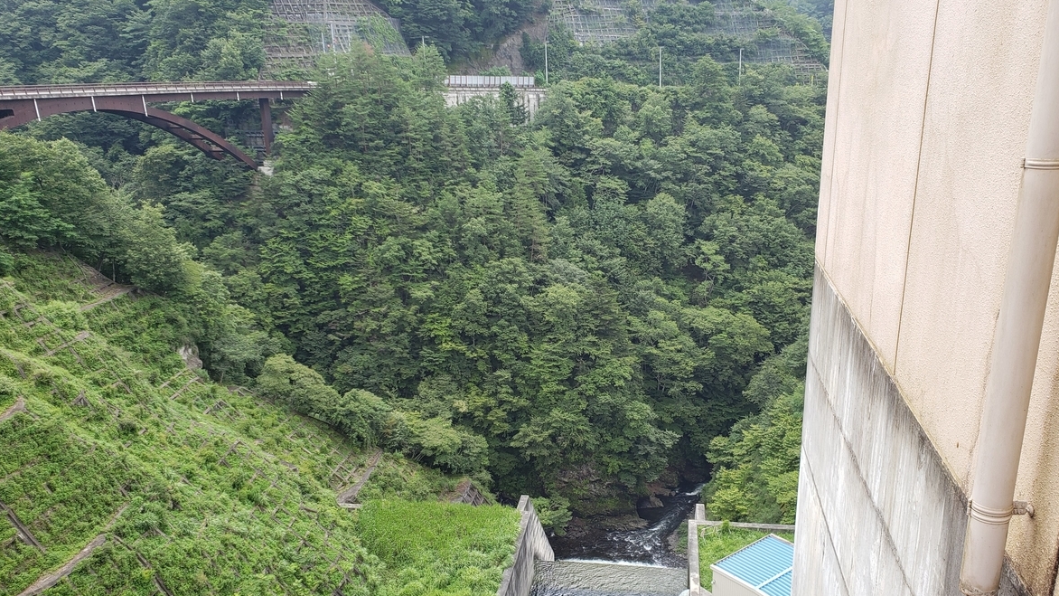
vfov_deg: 40.0
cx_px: 527
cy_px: 355
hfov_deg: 66.1
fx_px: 814
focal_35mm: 29
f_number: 2.4
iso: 50
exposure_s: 1/137
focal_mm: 4.3
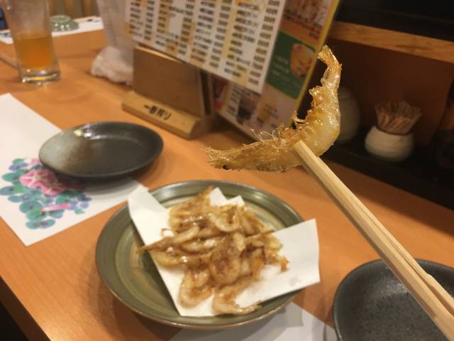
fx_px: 380
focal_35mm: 29
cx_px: 227
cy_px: 170
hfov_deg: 61.7
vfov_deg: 48.2
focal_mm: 4.15
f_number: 2.2
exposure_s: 1/15
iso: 50
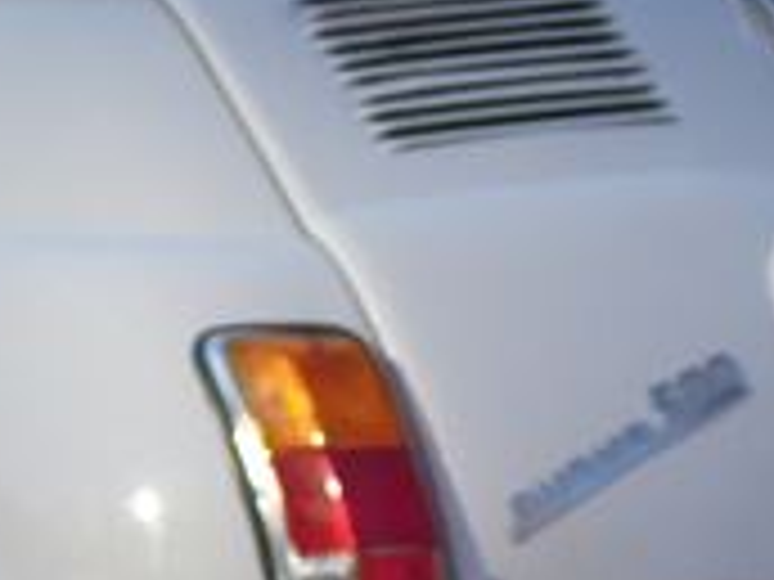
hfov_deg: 6.5
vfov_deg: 4.9
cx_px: -4
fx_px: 6842
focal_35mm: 306
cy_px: 445
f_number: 3.5
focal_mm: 9.9
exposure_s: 1/1000
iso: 160
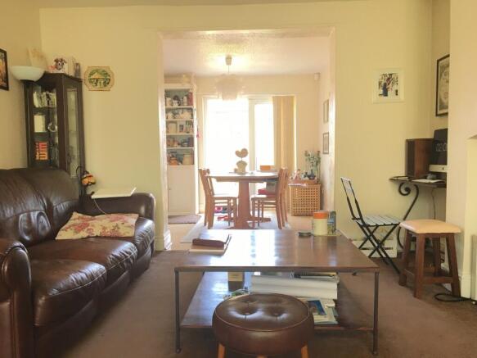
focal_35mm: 29
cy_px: 179
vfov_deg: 48.2
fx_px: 400
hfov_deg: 61.7
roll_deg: +1.0
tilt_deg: -1.8
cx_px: 238
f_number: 2.2
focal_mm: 4.15
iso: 40
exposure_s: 1/33
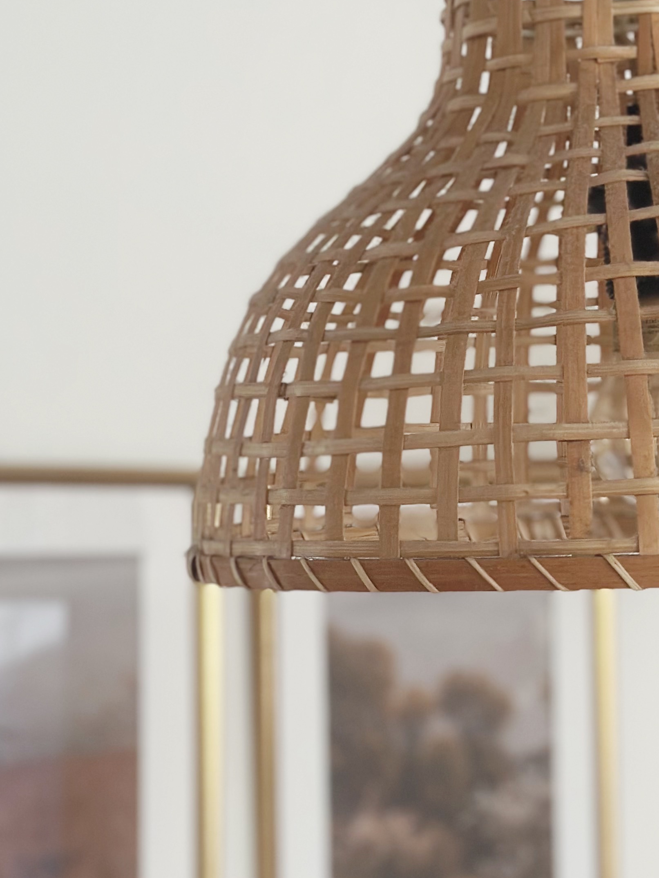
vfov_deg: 21.8
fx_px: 2284
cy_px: 419
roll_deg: +1.0
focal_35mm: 90
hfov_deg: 16.4
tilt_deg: +3.9
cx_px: 337
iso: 200
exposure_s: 1/60
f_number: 1.78
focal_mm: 6.86
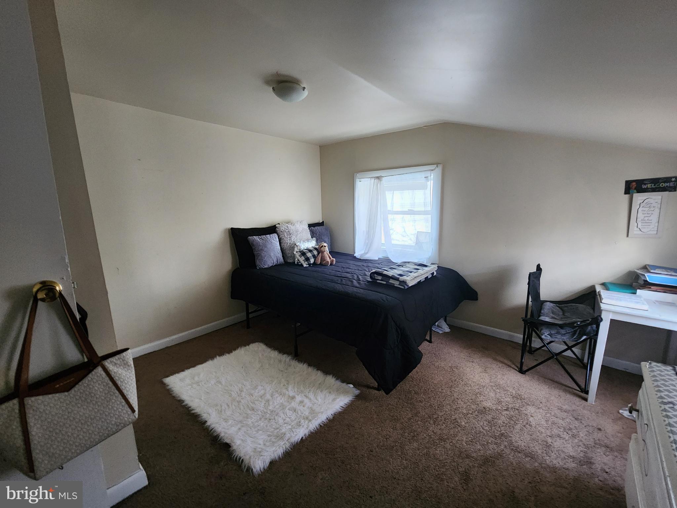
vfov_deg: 89.9
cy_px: 254
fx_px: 254
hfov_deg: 106.2
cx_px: 338
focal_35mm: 13
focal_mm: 2.2
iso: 500
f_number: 2.2
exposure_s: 1/30
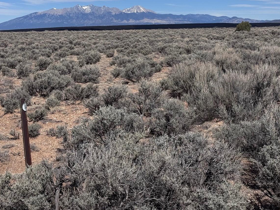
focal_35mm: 67
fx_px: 542
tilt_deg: -5.1
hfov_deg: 28.9
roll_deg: +0.7
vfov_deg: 21.9
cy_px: 79
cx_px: 173
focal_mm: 6.76
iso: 64
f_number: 1.78
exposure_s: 1/7937
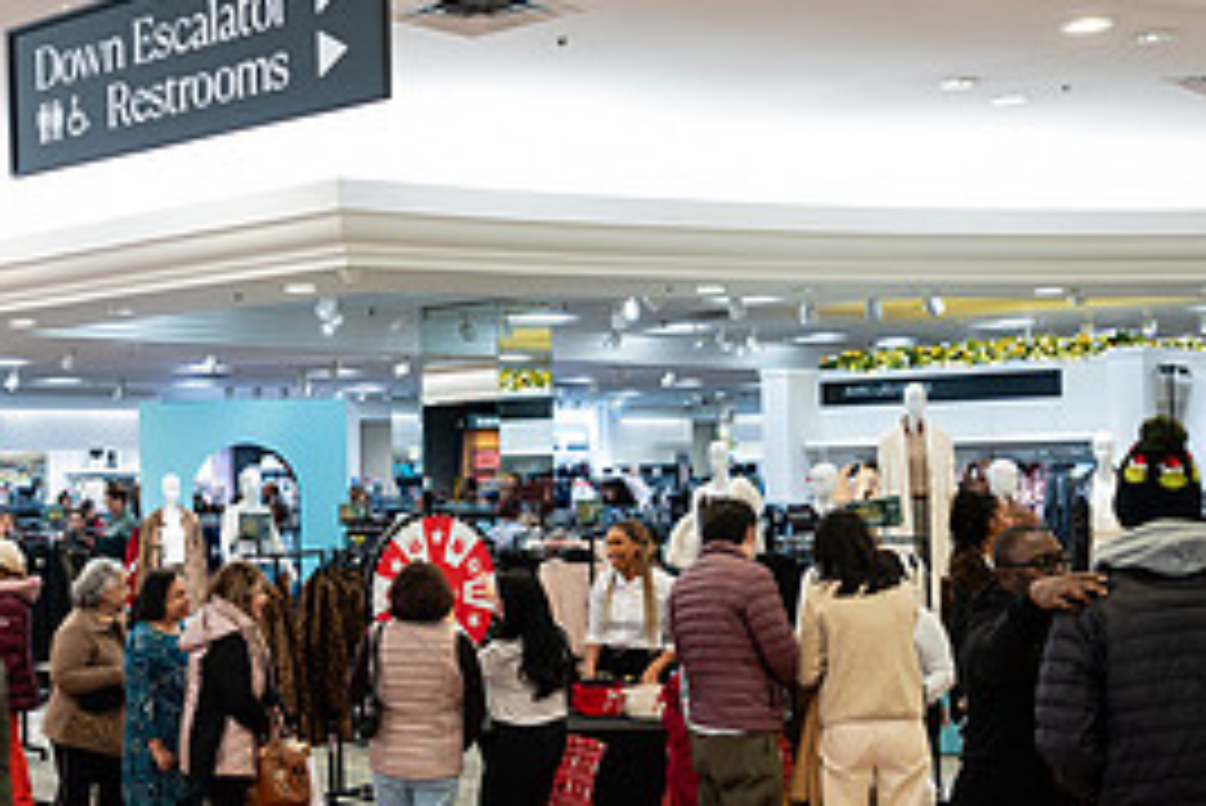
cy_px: 466
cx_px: 396
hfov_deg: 37.7
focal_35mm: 52
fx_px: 1743
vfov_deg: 26.0
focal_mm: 24
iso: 200
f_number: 3.2
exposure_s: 1/25
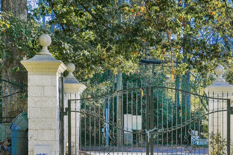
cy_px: 149
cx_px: 140
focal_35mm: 75
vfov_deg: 17.8
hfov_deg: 26.9
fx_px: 485
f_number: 4
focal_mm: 30
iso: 64
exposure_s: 1/800
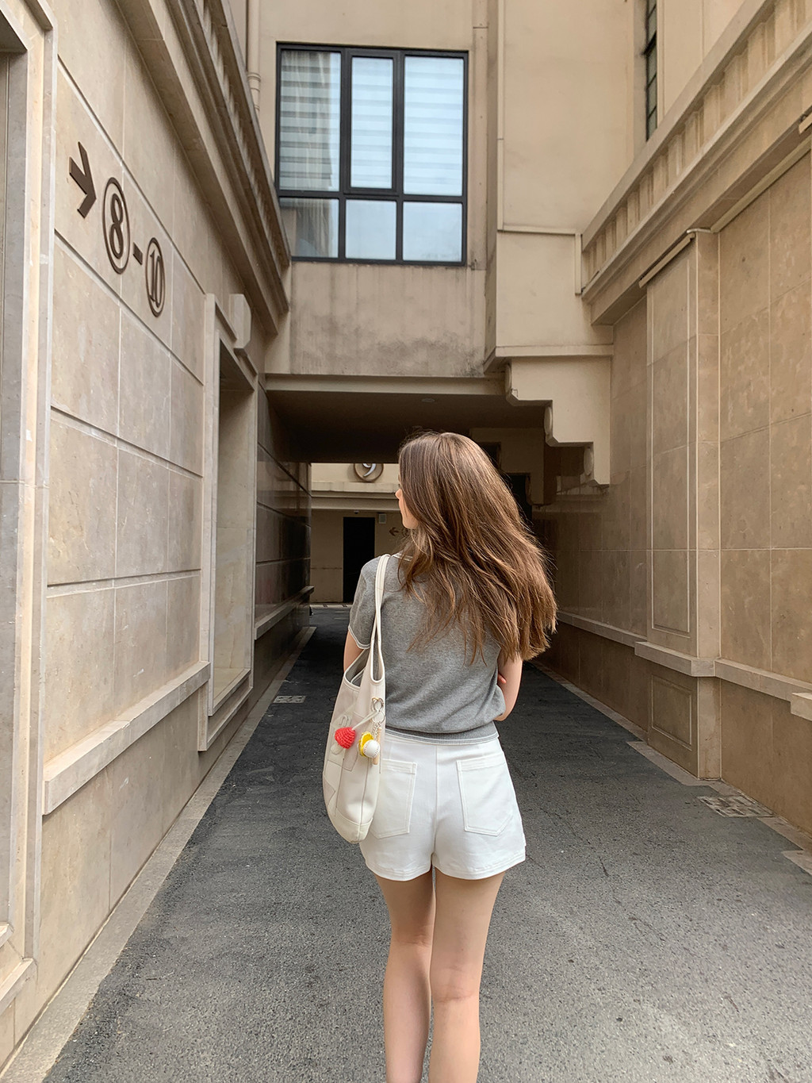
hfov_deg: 53.1
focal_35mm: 26
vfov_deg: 67.3
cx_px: 406
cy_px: 542
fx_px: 813
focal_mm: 4.25
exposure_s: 1/631
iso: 25
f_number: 1.8
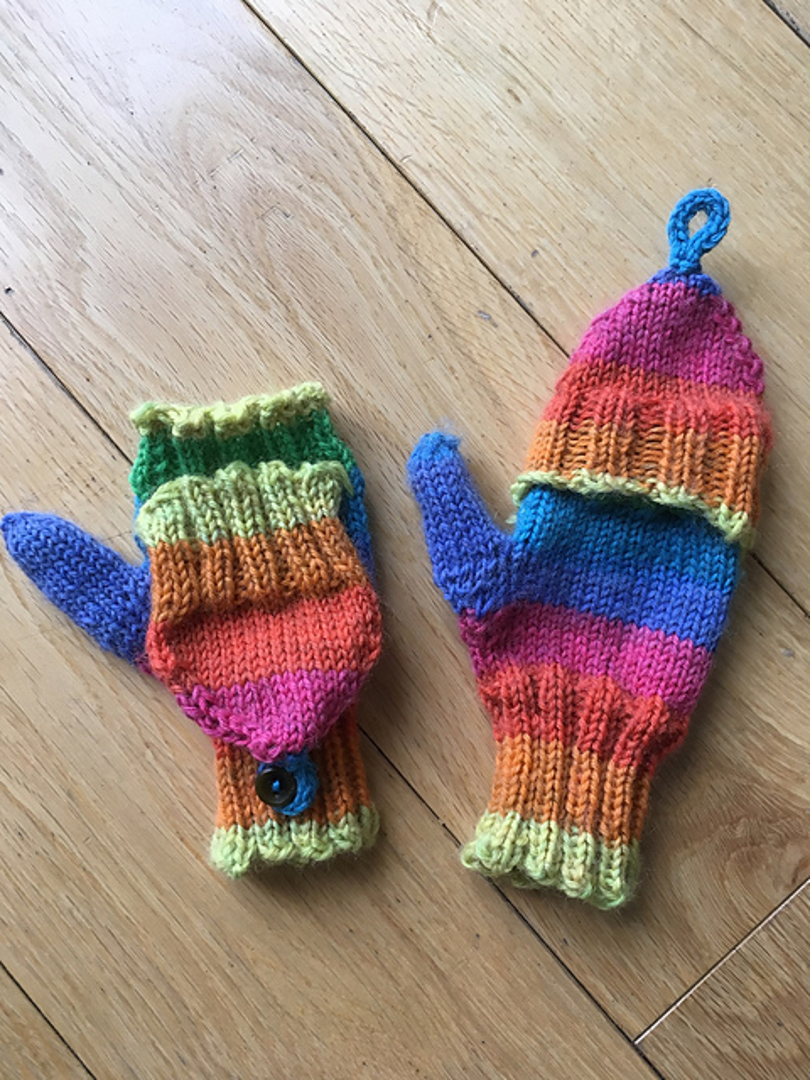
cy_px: 540
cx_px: 405
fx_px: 905
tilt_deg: -84.1
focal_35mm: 29
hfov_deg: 48.2
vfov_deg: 61.7
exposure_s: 1/33
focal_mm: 4.15
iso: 100
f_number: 2.2
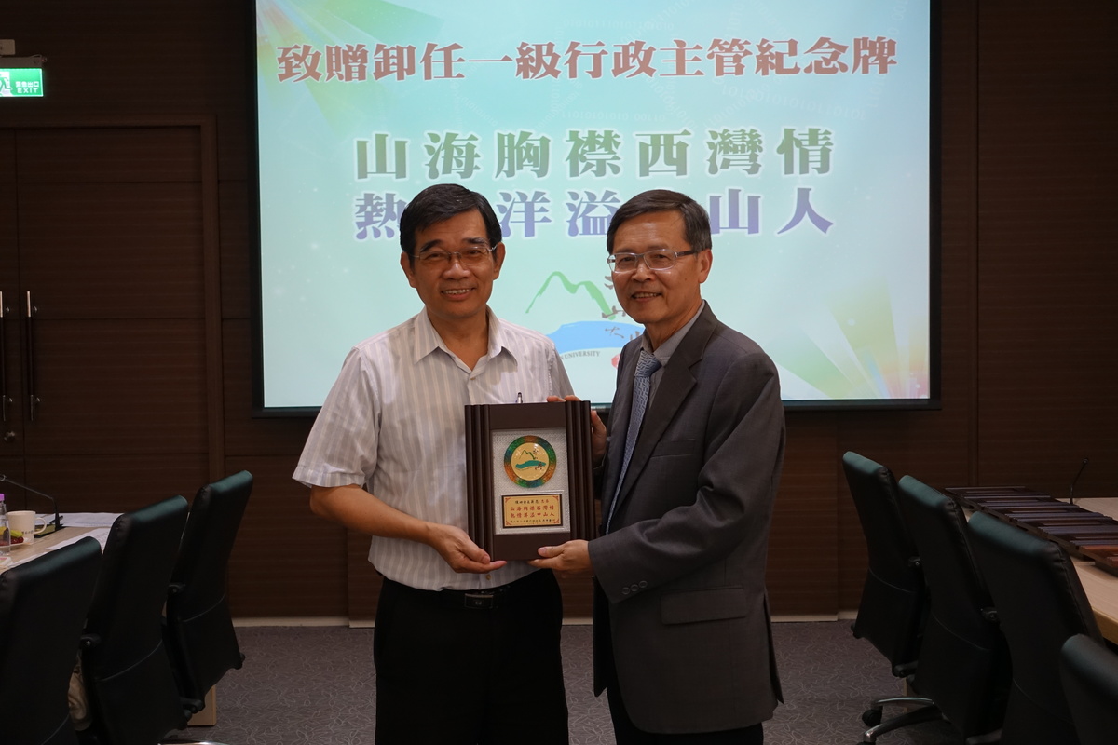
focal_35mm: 42
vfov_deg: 31.9
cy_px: 372
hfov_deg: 46.4
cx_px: 559
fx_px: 1304
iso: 640
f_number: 2.8
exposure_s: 1/250
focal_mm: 15.52
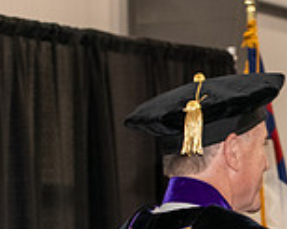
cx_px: 417
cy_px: 249
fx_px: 2105
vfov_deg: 6.2
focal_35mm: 248
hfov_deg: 7.7
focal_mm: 70
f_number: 5
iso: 2500
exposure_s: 1/200
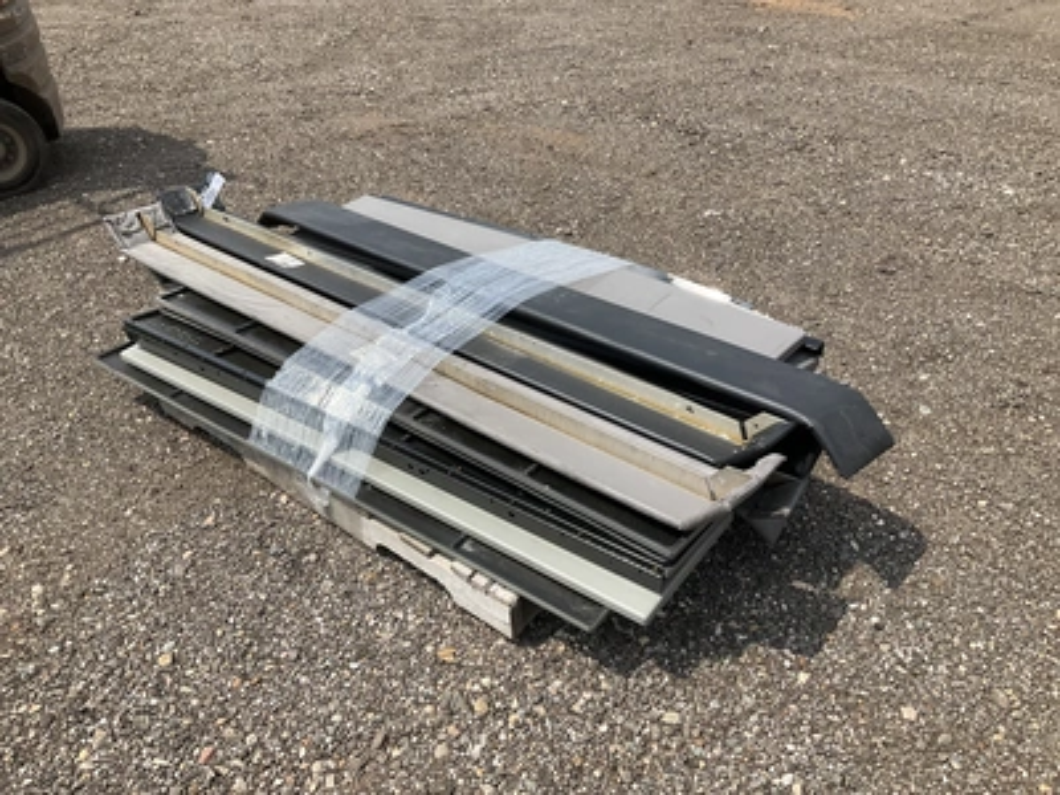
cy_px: 398
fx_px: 888
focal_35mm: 29
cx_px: 530
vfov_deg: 48.2
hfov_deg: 61.7
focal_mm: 3
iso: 25
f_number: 1.8
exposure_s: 1/1451
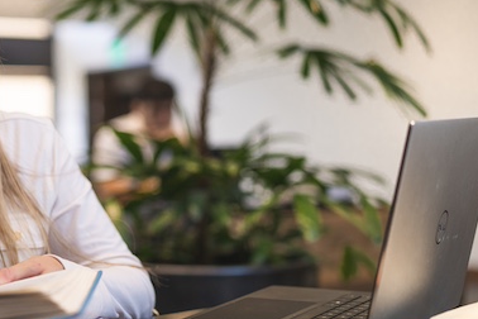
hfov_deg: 24.3
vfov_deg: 16.7
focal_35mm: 82
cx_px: 85
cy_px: 159
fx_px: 1089
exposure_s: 1/400
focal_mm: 35
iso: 400
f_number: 1.4
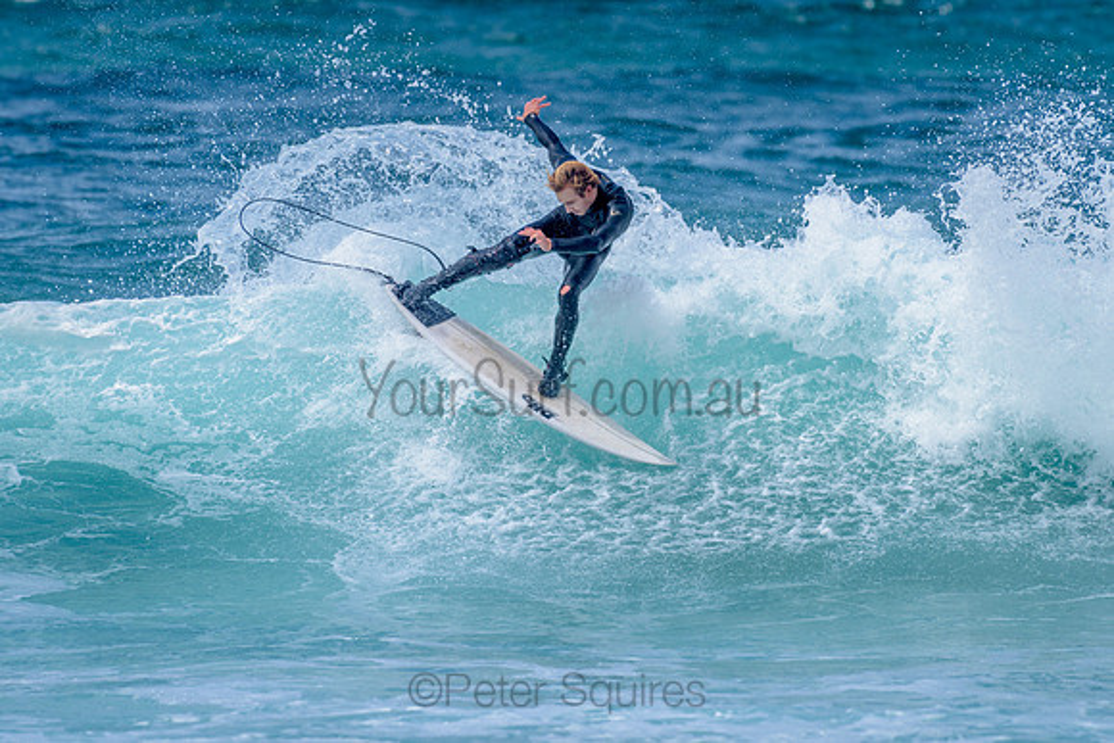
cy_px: 291
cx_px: 566
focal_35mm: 614
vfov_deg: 2.2
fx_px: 19012
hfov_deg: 3.4
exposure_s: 1/2000
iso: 180
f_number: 5.6
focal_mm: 500
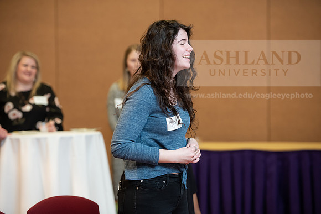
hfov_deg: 17.6
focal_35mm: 116
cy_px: 107
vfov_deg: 11.8
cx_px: 160
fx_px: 1035
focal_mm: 116
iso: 2000
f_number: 2.8
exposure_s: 1/200
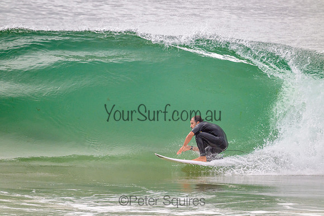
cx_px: 162
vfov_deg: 2.0
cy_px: 108
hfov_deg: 3.0
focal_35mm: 690
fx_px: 6211
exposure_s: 1/2000
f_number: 11
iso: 1250
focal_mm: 690
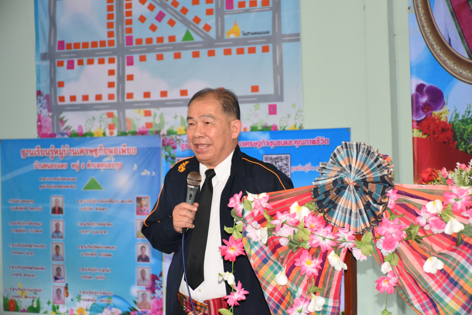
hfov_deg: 18.2
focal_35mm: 112
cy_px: 158
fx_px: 1475
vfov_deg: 12.2
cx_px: 236
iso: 800
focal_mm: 75
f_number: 5
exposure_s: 1/60
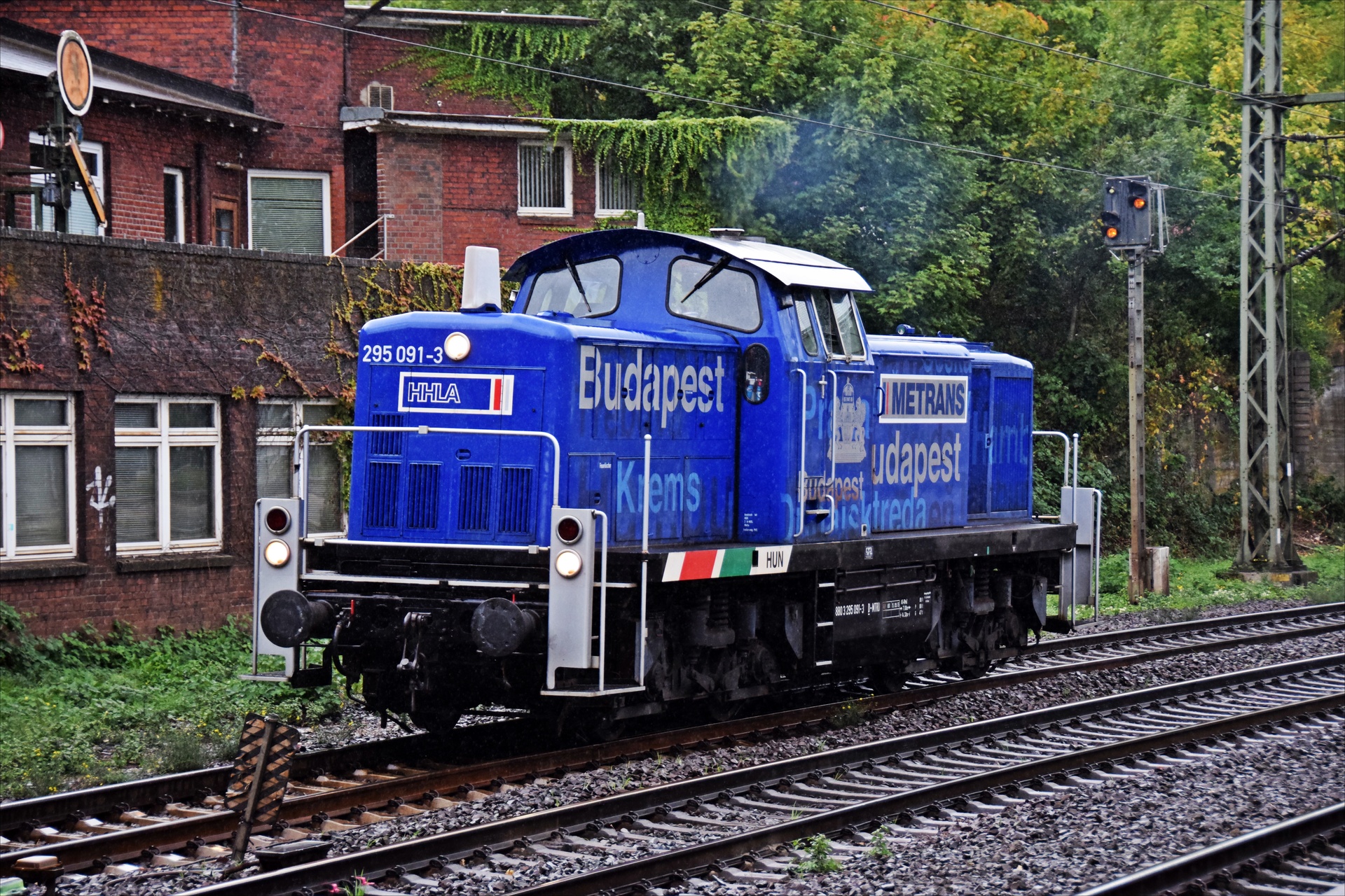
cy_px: 448
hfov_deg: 18.2
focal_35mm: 112
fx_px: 4203
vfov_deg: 12.2
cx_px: 672
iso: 1100
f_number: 5
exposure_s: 1/500
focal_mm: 75
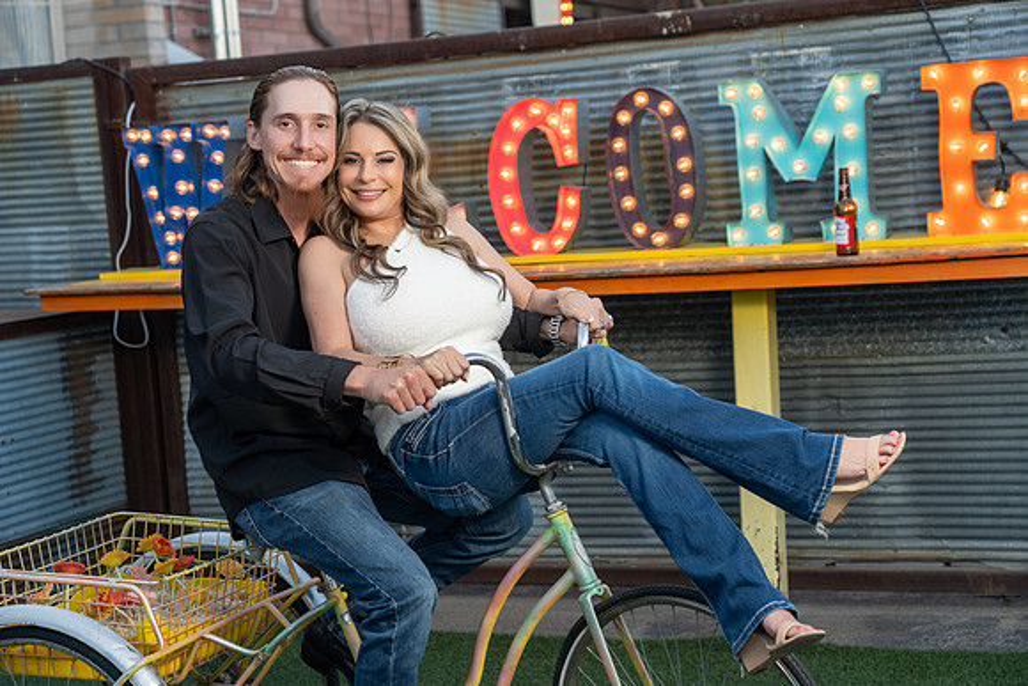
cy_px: 343
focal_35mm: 63
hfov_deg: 31.9
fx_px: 1799
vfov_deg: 21.6
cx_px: 514
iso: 500
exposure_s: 1/200
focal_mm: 63
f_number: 4
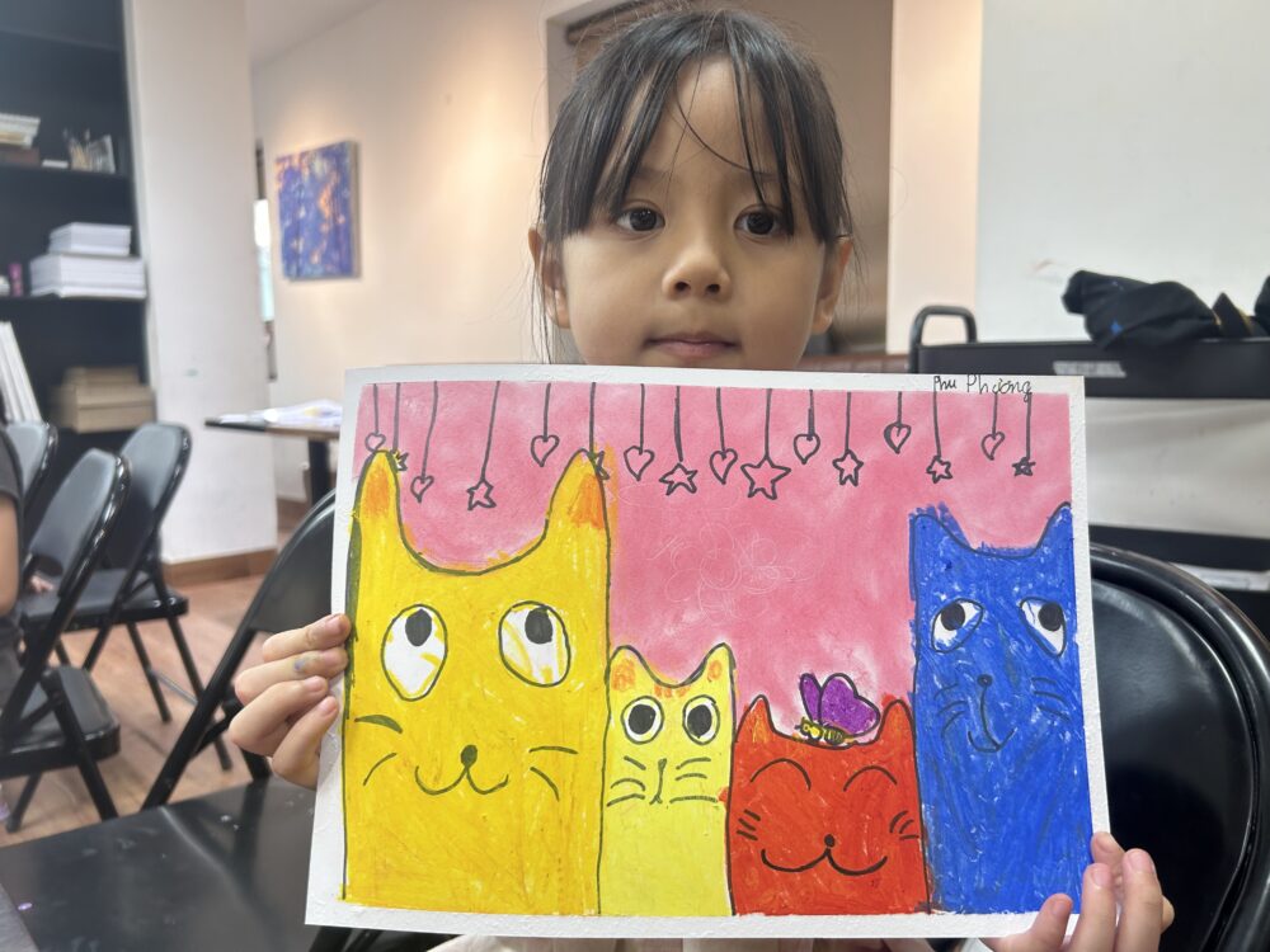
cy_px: 476
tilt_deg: -6.2
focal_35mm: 26
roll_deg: +1.1
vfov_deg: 53.1
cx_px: 635
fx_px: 954
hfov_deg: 67.3
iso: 80
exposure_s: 1/121
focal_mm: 5.7
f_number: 1.5
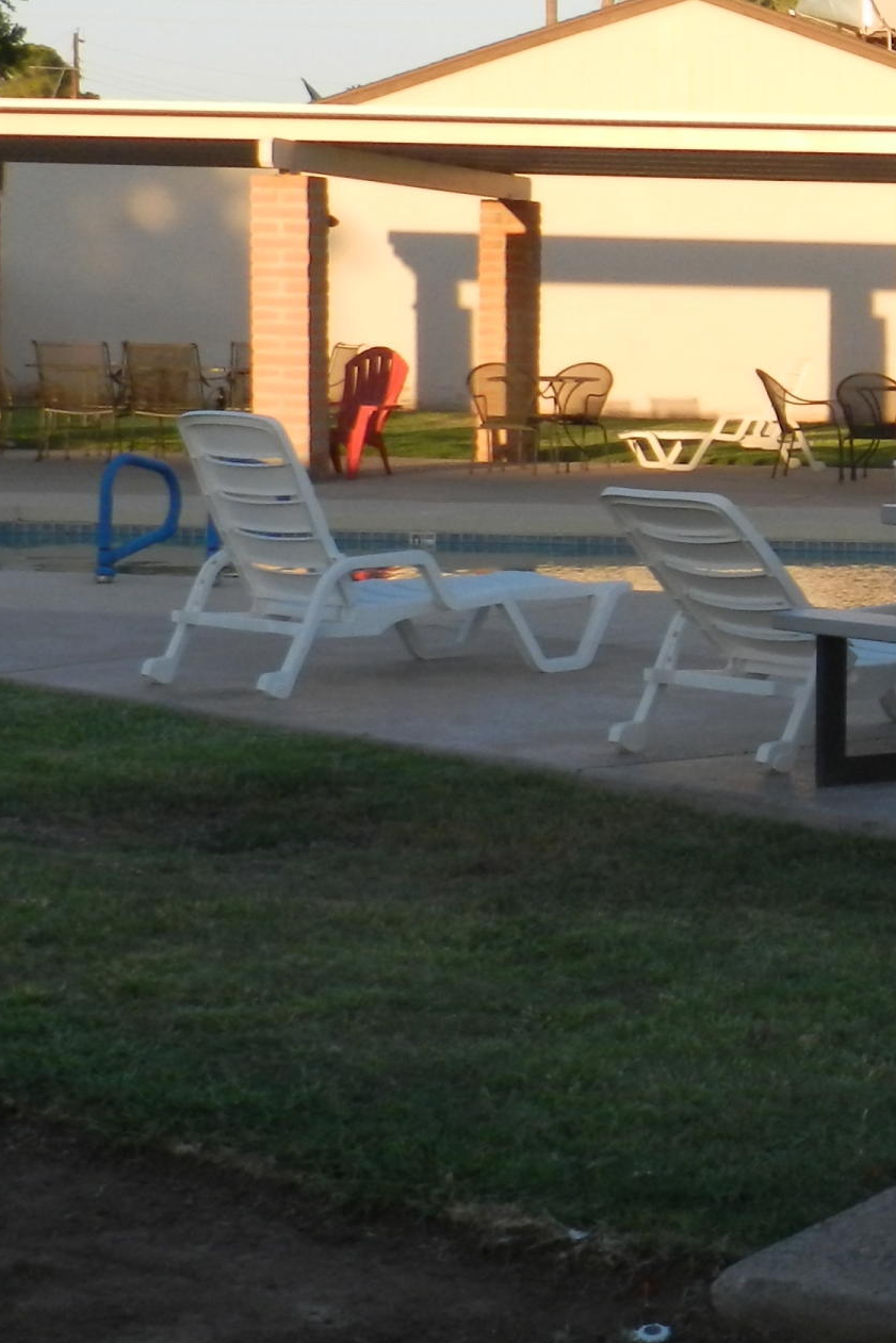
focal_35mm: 94
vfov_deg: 21.7
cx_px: 1515
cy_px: 542
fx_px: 3508
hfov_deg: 13.4
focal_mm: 6.7
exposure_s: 1/500
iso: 320
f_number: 4
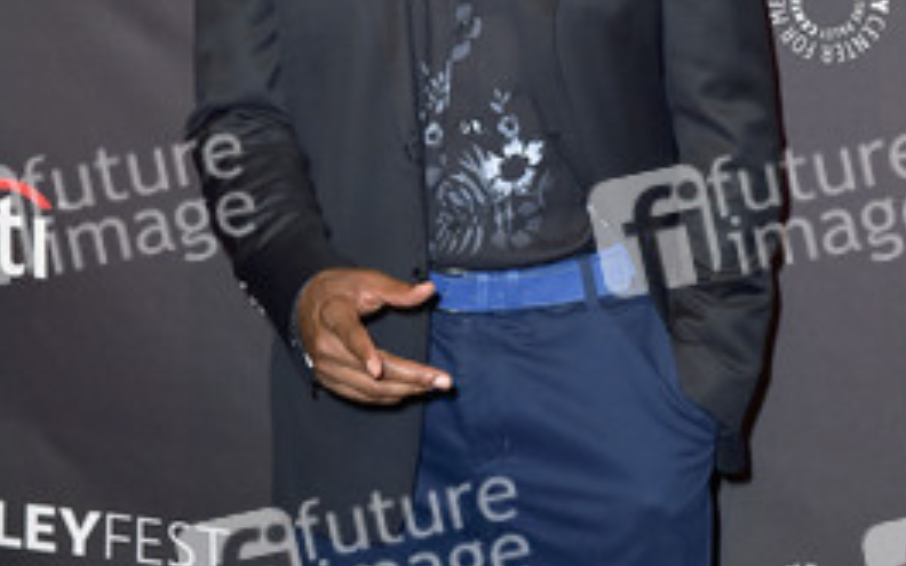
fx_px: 2667
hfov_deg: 19.3
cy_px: 45
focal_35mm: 108
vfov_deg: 12.0
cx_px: 455
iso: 640
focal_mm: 70
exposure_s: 1/320
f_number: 6.3
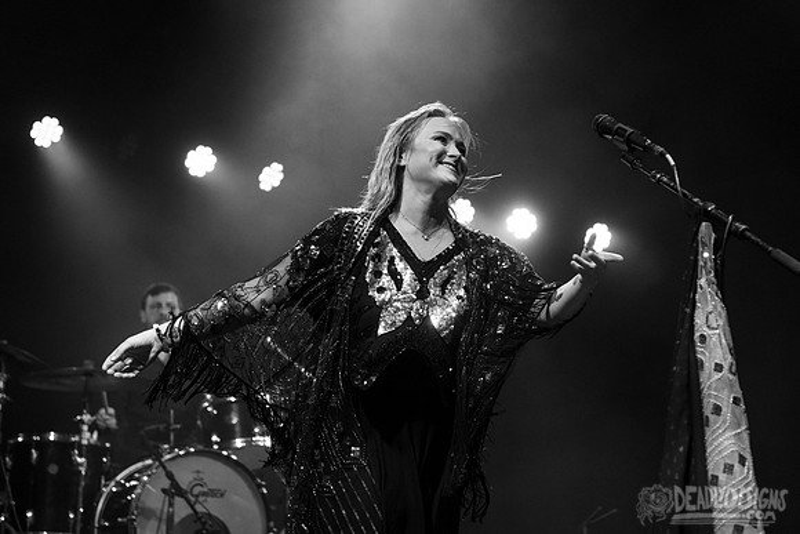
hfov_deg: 24.4
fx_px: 1852
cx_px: 395
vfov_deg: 16.4
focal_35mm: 83
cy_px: 241
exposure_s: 1/500
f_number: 3.5
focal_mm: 70
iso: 2500
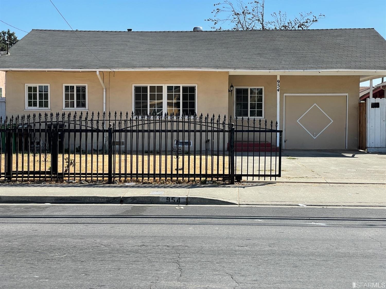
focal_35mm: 52
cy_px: 144
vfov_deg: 28.0
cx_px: 193
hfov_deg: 36.8
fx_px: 580
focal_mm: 6
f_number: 2
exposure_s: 1/1295
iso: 25
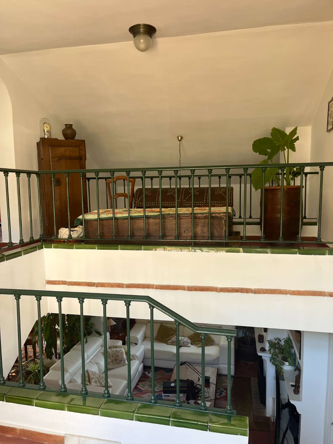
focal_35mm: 26
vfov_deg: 67.3
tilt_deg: -6.2
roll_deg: +0.1
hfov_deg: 53.1
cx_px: 166
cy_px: 222
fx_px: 333
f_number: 1.6
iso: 100
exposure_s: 1/121
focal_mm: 5.1
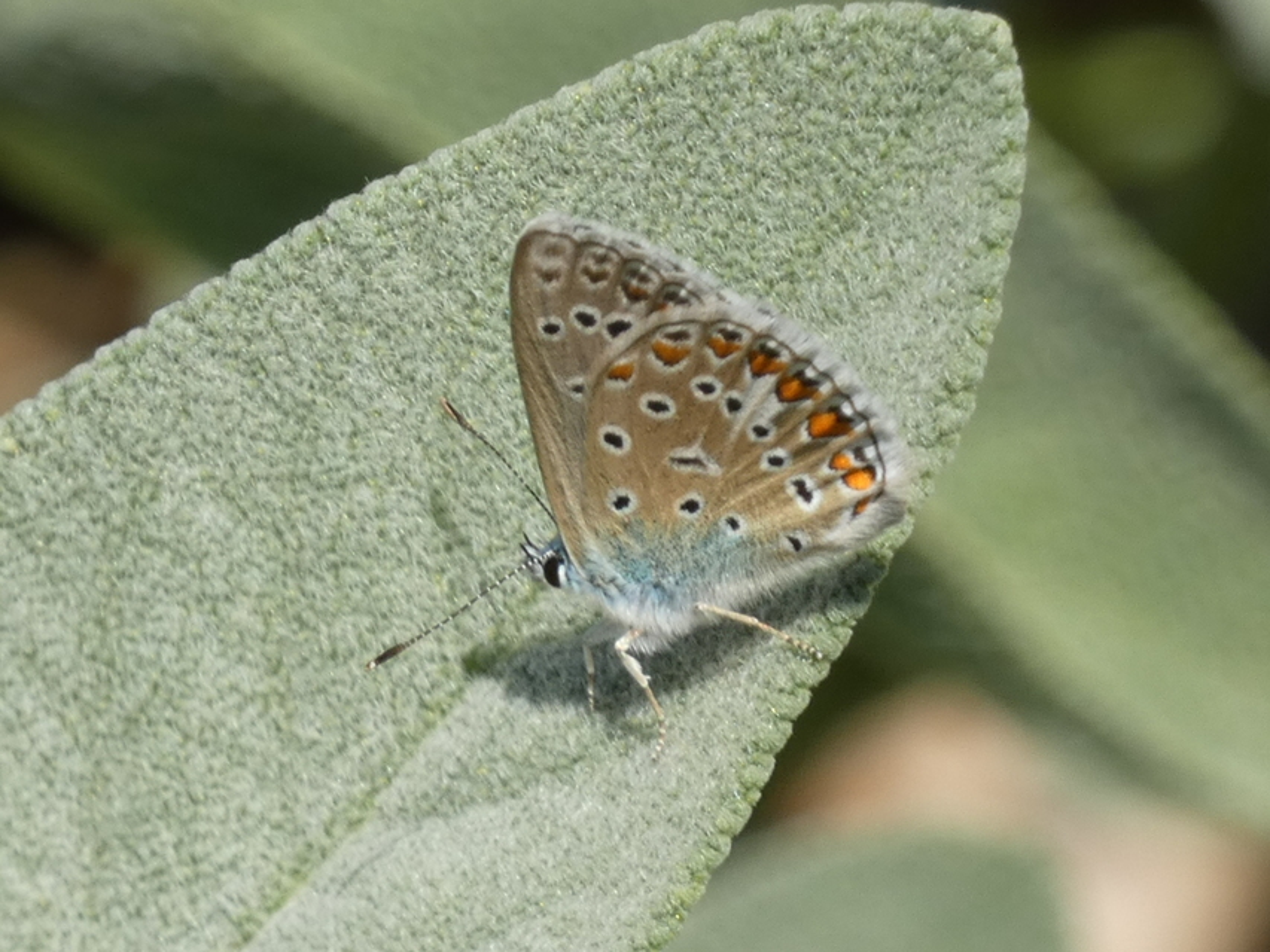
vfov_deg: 3.5
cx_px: 635
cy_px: 476
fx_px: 15705
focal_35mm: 428
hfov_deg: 4.6
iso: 80
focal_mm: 76.7
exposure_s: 1/160
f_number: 5.6
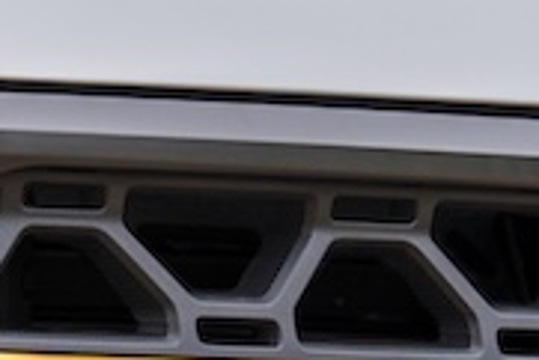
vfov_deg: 1.7
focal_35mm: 818
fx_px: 12257
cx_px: -274
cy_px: 861
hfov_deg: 2.5
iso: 400
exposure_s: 1/250
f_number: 5
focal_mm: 106
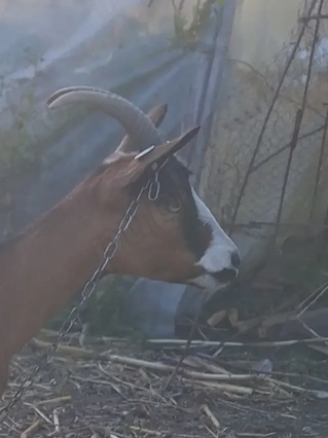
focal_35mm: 72
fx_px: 911
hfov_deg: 18.2
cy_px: 499
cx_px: -161
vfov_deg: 24.9
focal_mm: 5.54
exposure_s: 1/958
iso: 40
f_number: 1.8
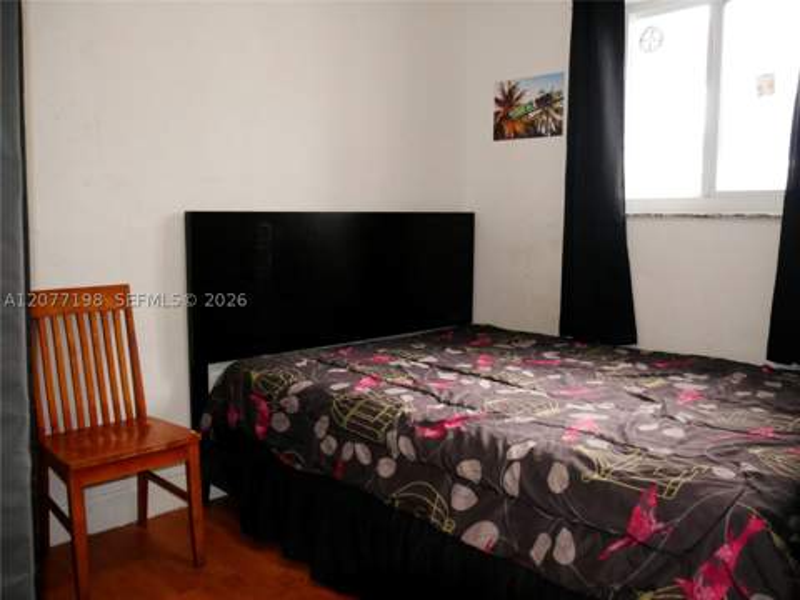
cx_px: 400
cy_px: 300
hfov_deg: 56.8
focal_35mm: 32
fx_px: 740
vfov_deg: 44.2
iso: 3200
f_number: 3.6
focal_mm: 16
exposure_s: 1/160
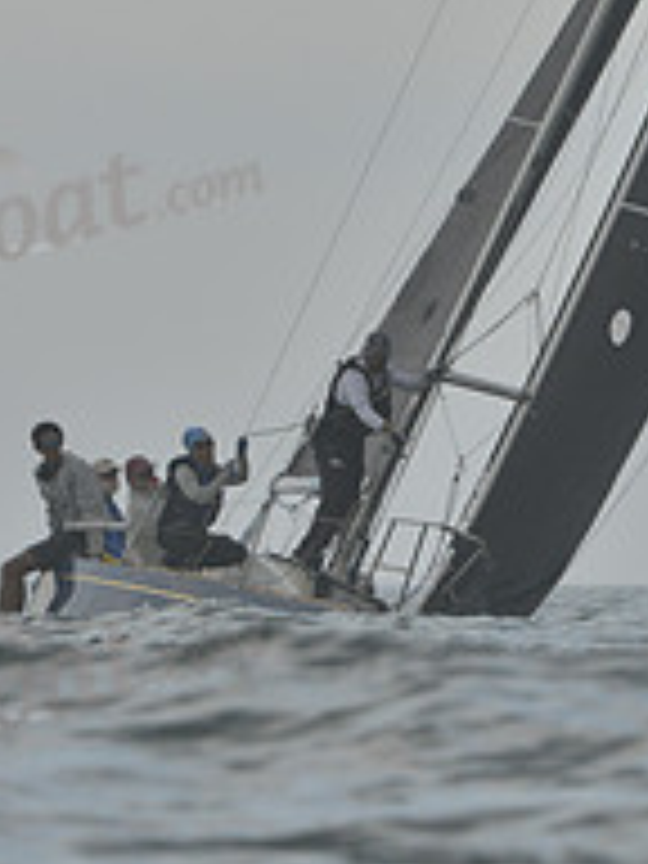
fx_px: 17422
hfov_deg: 2.1
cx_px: 500
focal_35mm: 698
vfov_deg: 2.8
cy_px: 412
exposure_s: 1/800
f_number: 8
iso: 280
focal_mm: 240
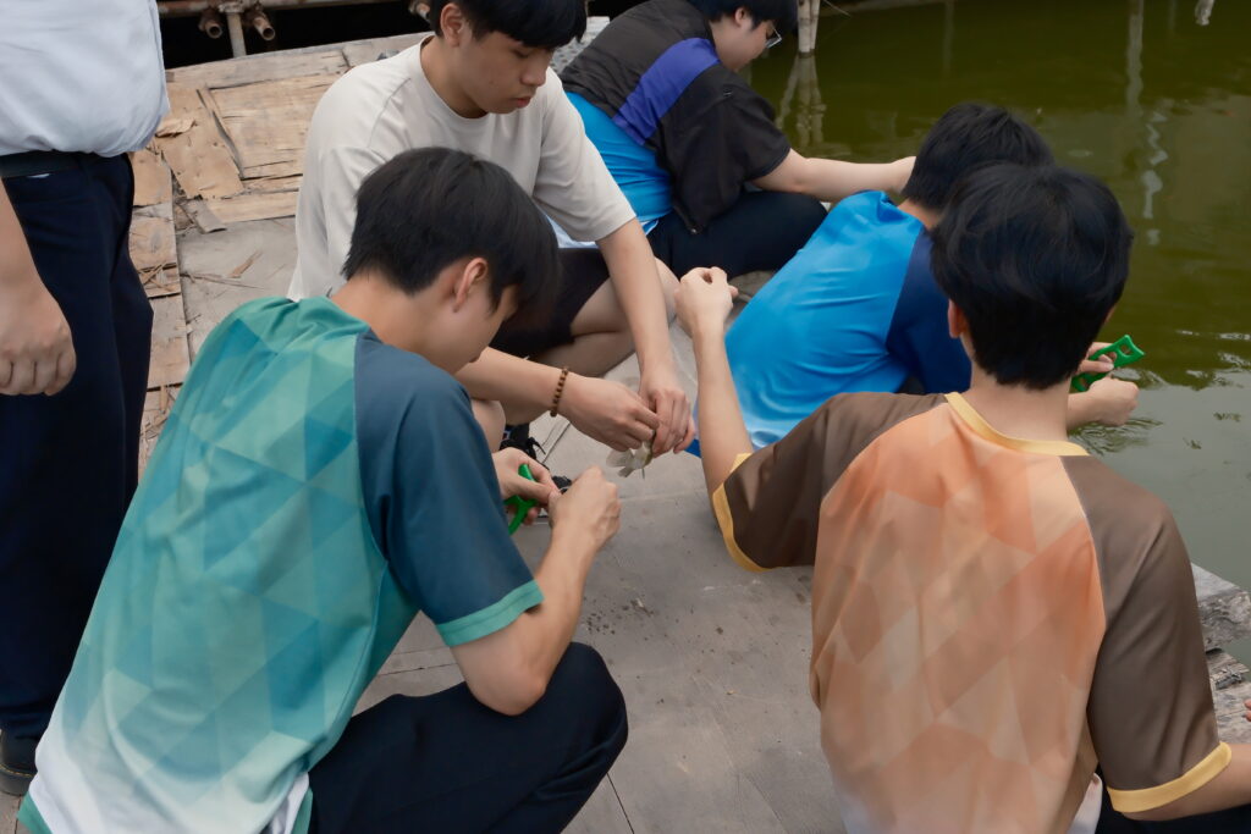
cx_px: 626
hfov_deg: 54.4
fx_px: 1216
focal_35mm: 35
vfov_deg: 37.9
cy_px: 417
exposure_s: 1/250
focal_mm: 23
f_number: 5.6
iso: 800
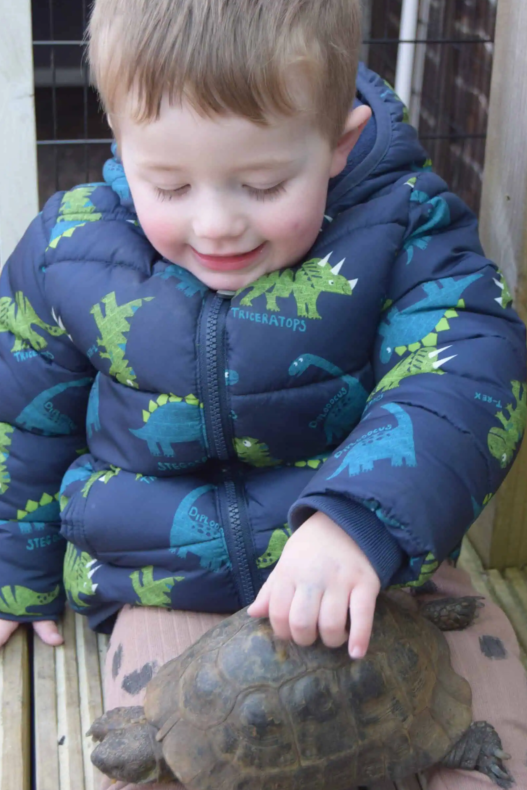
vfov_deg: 31.4
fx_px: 1405
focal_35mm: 64
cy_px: 400
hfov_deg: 21.2
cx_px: 258
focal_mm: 40
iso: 400
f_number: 5.6
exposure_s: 1/125
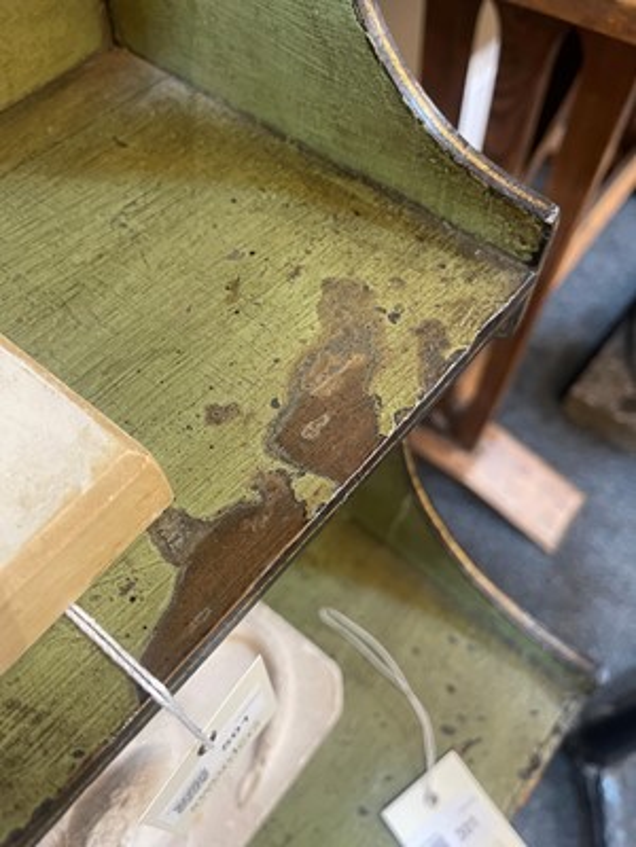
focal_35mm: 26
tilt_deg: -56.4
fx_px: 637
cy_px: 424
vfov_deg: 67.3
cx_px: 318
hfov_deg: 53.1
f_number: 1.6
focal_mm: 5.1
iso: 250
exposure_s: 1/50
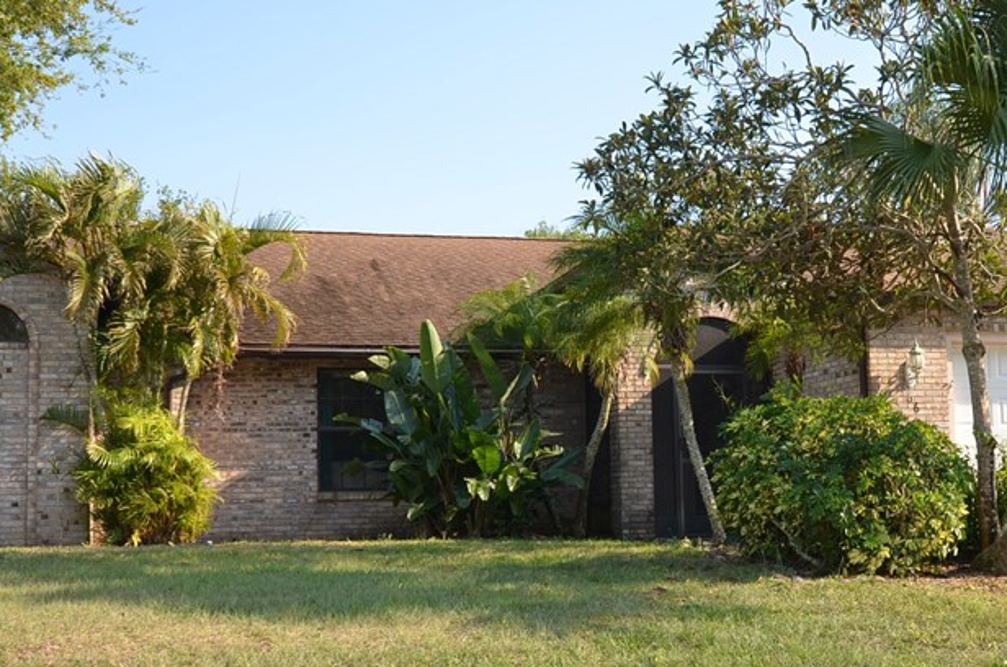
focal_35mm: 53
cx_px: 614
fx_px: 1479
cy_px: 354
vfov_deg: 25.4
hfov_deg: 37.4
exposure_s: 1/250
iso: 100
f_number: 5
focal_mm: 20
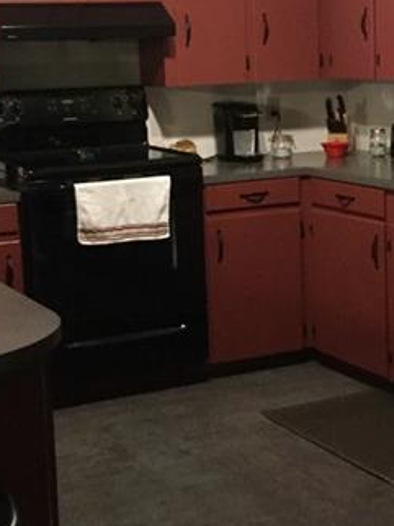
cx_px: 244
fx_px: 1125
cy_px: 232
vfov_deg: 26.3
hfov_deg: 19.8
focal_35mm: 74
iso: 250
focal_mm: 3.3
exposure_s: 1/15
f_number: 2.4
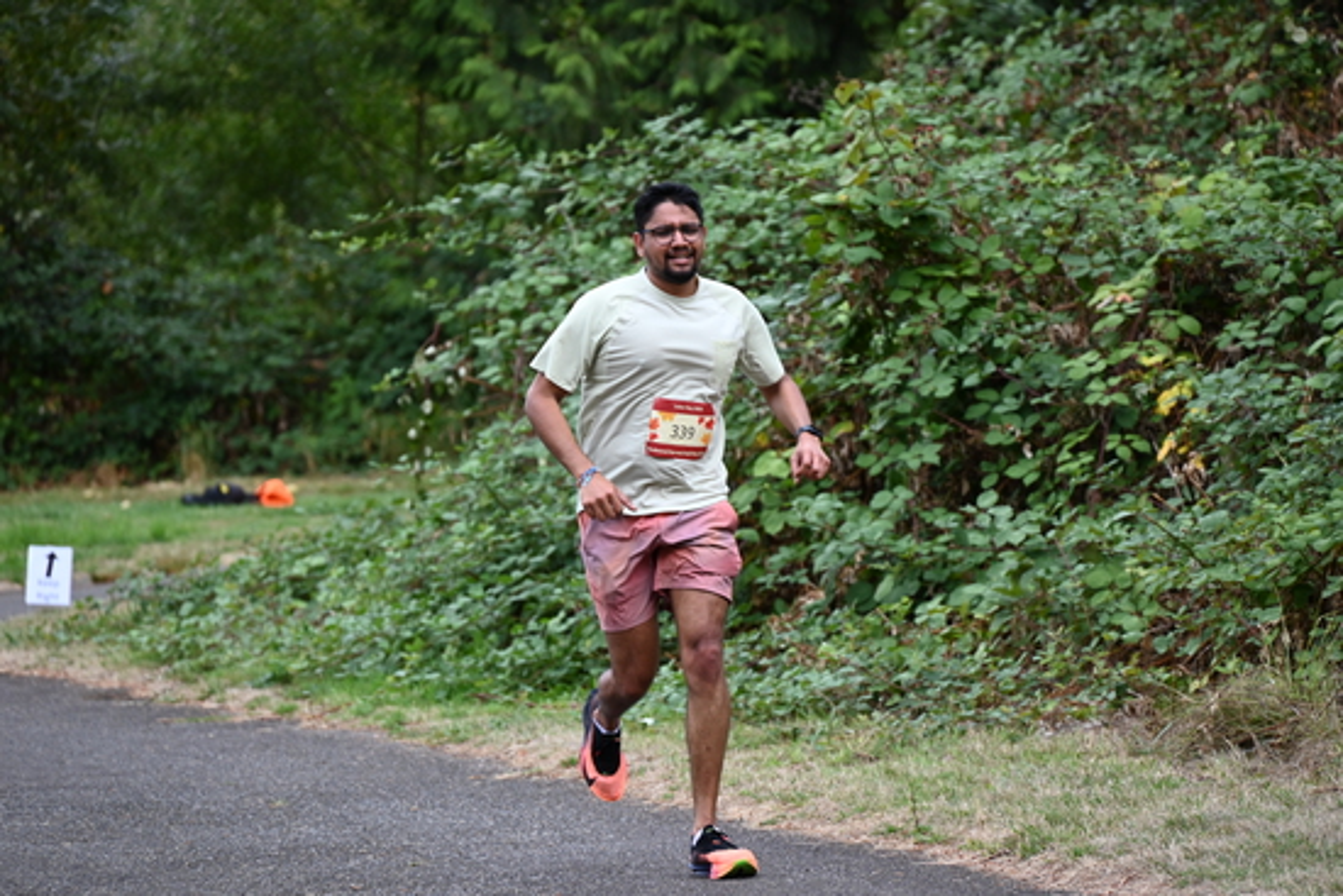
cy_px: 448
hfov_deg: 10.3
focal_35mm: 200
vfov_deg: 6.9
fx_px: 7463
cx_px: 672
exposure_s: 1/250
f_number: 6.3
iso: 500
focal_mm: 200
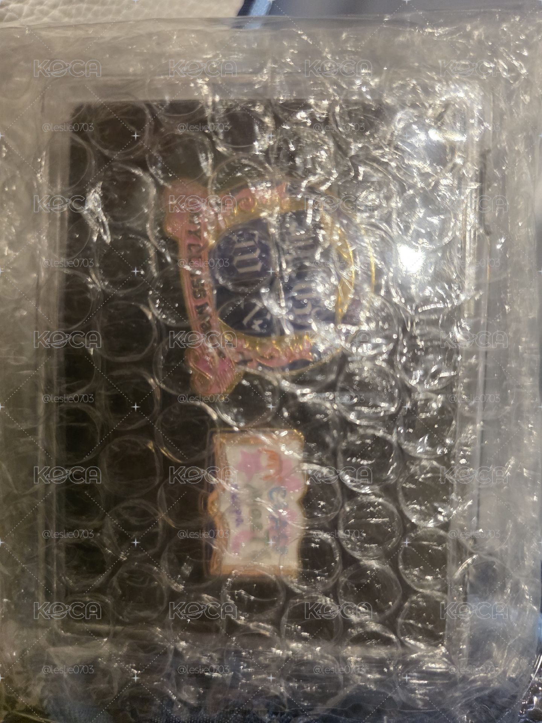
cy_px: 362
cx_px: 271
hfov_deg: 58.9
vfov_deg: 73.9
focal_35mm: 23
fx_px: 480
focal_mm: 6.3
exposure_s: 1/120
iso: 800
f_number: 1.7
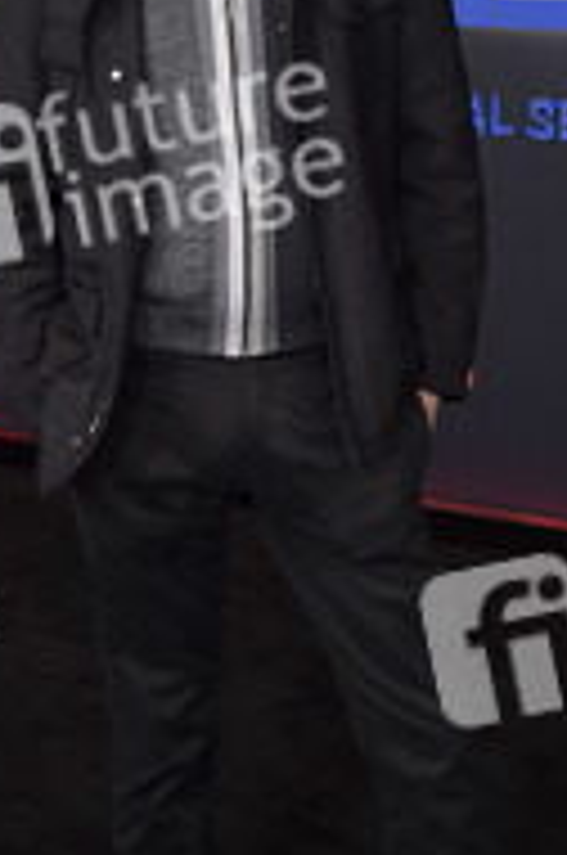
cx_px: 245
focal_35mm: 76
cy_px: 396
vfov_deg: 26.7
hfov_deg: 17.9
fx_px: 1802
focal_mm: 36
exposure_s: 1/250
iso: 2000
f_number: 6.3
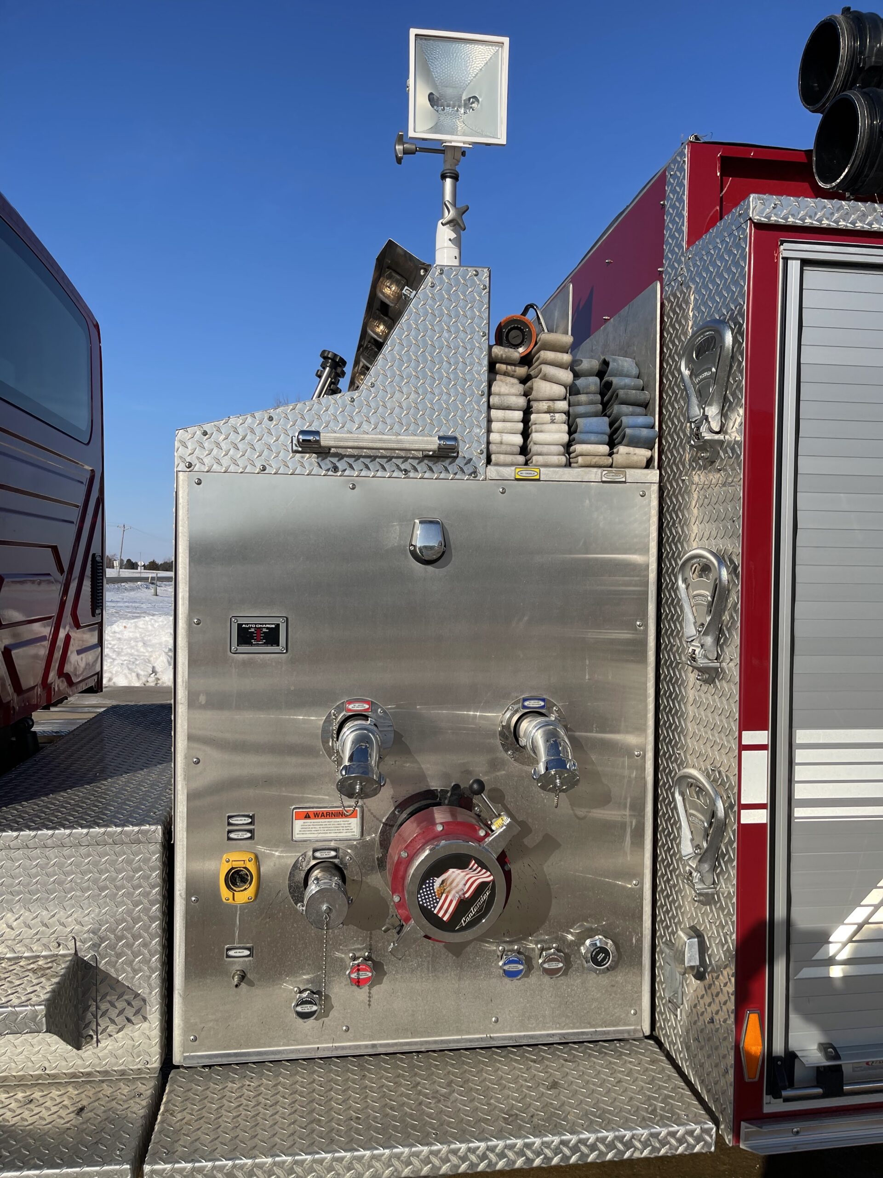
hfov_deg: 53.1
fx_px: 884
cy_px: 589
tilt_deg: -0.6
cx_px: 442
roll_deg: -2.9
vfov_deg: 67.3
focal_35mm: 26
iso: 32
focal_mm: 5.1
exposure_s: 1/5618
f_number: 1.6
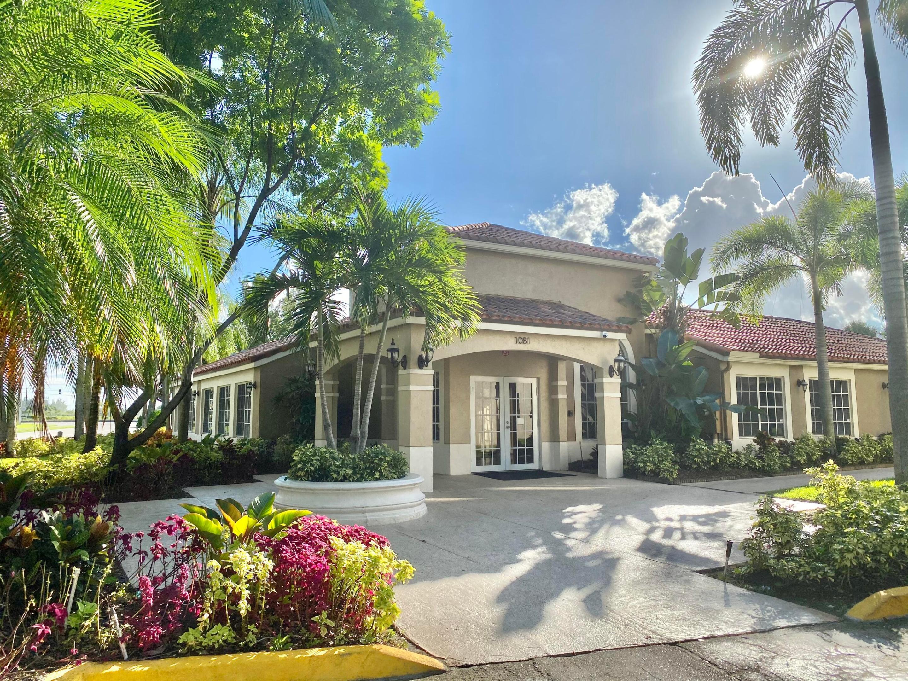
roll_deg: +0.3
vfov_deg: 53.1
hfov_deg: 67.3
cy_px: 340
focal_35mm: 26
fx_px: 682
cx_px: 454
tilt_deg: +9.8
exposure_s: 1/3135
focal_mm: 4.25
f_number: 1.8
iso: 32
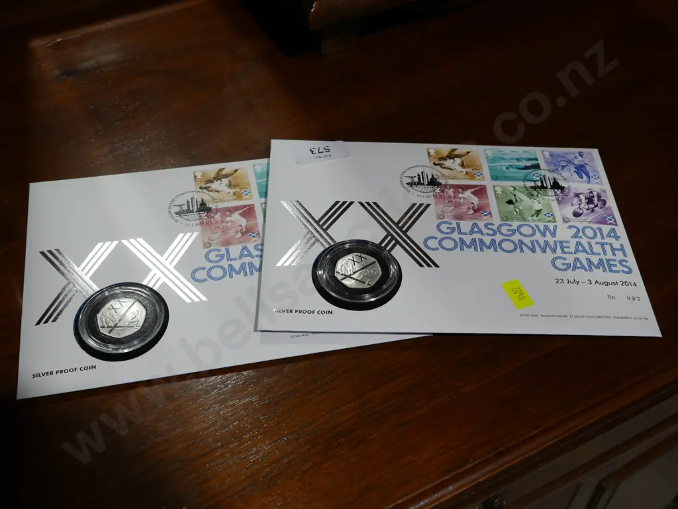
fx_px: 784
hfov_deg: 46.8
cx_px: 339
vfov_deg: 36.0
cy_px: 254
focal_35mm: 40
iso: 200
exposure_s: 1/100
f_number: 5
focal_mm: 20
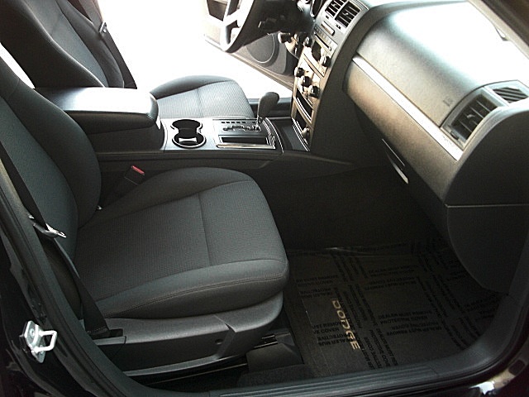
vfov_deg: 39.7
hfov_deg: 51.4
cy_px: 198
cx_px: 264
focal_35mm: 36
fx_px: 550
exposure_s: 1/60
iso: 400
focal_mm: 6.3
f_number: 2.8
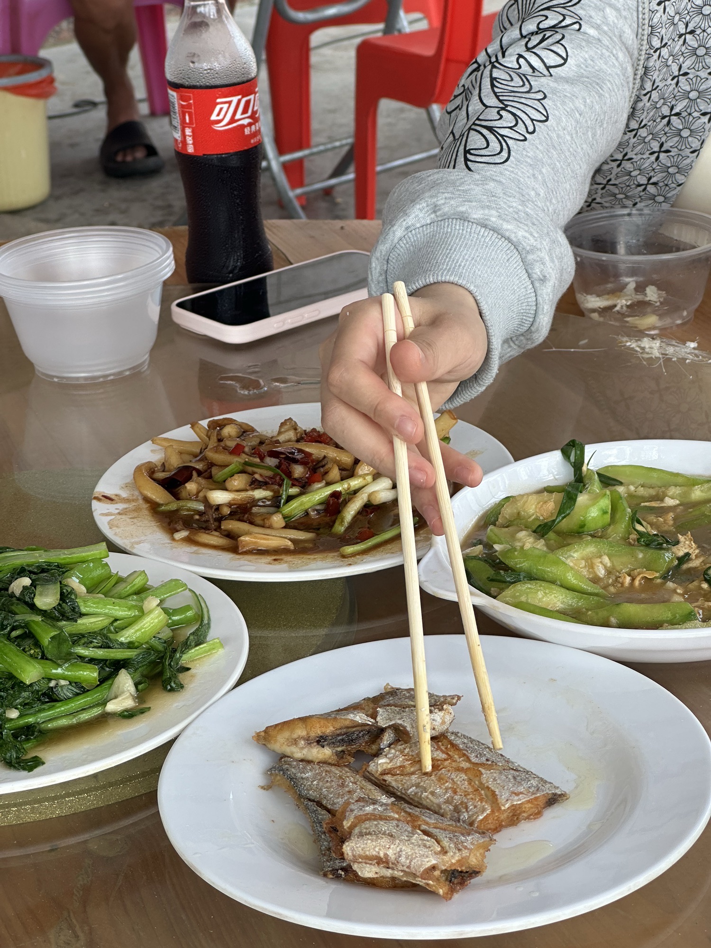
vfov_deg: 25.3
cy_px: 474
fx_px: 2109
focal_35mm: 77
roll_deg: +4.5
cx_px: 356
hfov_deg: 19.1
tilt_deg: -20.2
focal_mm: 9
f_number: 2.8
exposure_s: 1/125
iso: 32
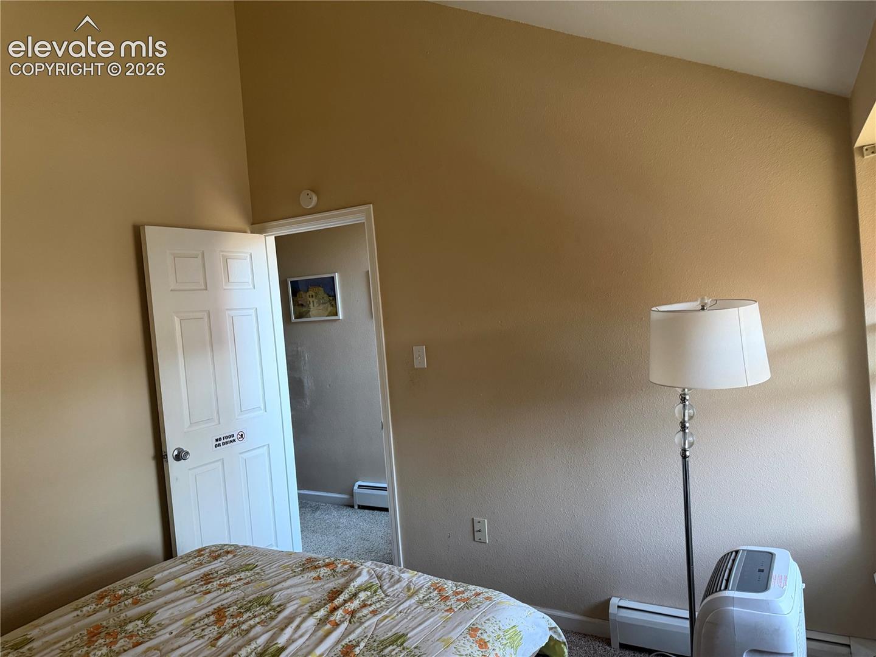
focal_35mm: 24
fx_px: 607
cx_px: 438
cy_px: 328
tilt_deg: -2.0
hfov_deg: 71.6
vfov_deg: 56.8
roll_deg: +5.2
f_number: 1.78
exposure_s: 1/60
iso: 400
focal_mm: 6.76
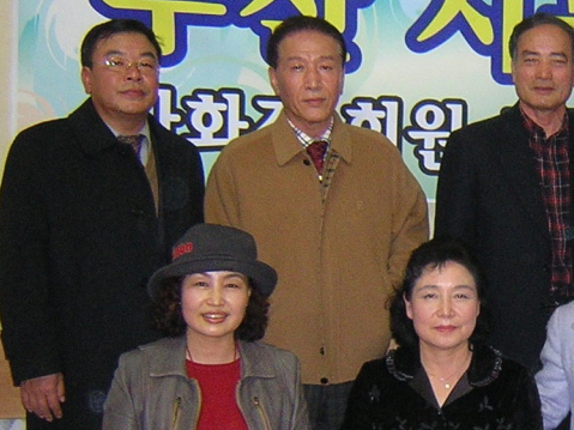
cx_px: 599
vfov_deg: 19.1
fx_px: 1276
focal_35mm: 77
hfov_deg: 24.0
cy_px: 272
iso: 389
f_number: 2.6
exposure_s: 1/60.1
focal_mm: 4.7
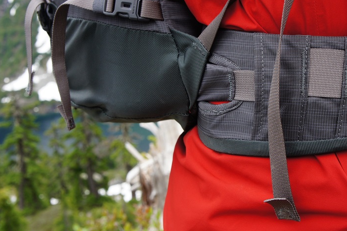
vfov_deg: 22.3
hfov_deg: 32.9
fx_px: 585
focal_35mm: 61
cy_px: 116
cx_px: 216
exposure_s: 1/60
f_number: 7.1
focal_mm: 29
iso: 200
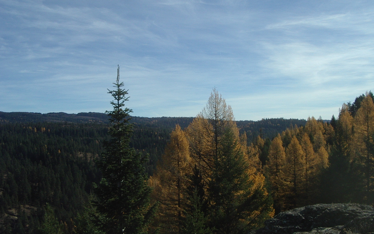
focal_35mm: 44
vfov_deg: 29.2
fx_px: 448
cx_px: 186
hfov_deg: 45.3
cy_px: 122
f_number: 4.8
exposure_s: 1/640
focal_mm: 5.8
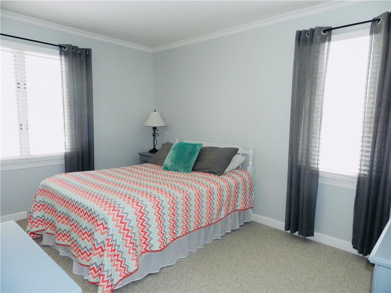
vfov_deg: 58.9
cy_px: 146
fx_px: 260
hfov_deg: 73.9
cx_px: 196
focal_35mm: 23
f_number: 3.4
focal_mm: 4
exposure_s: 1/60
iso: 160
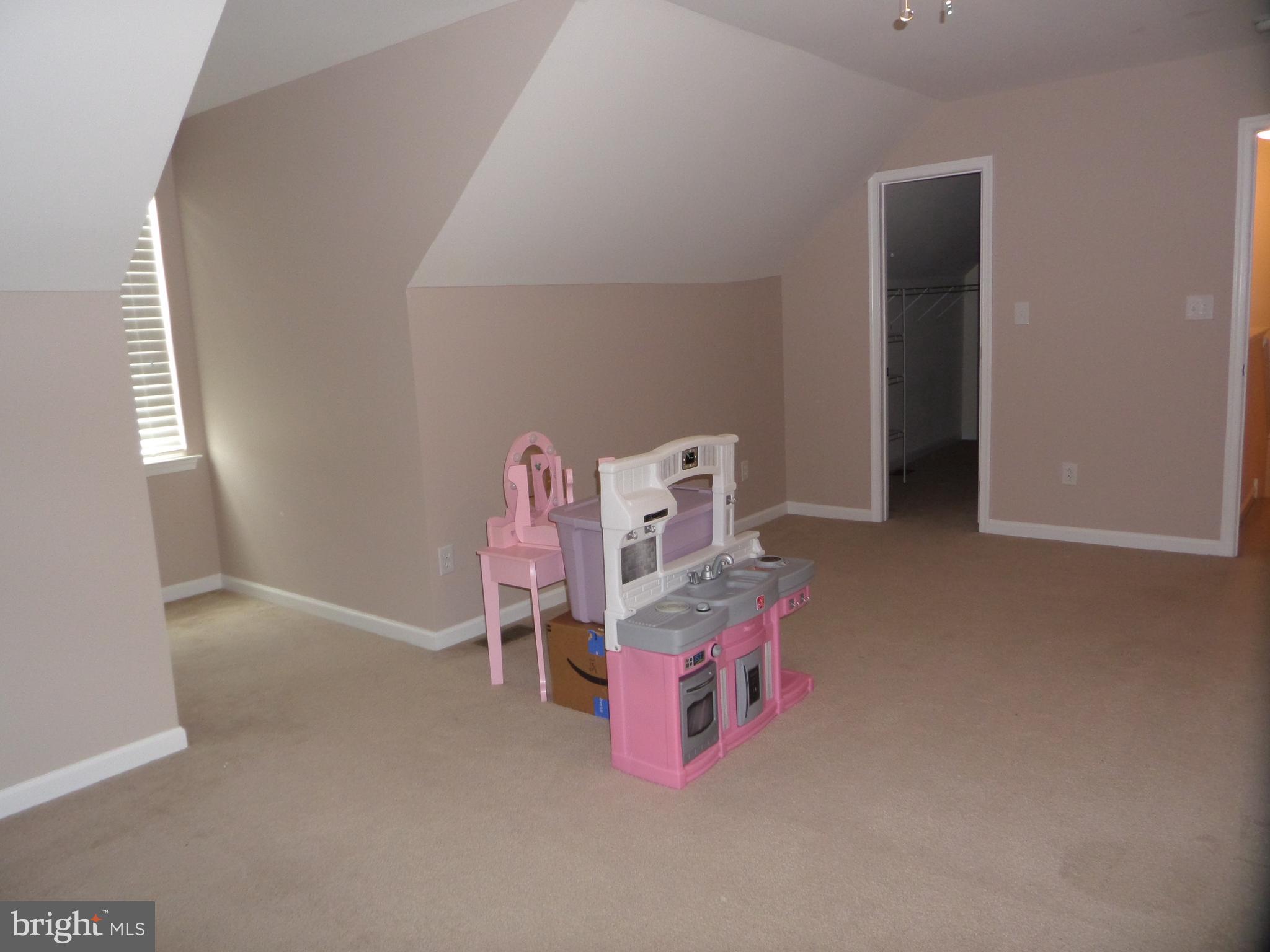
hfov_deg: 71.6
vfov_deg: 56.8
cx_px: 635
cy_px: 476
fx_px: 881
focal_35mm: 24
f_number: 3.2
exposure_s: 1/30
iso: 240
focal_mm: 4
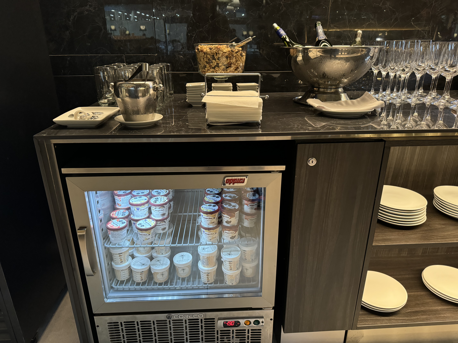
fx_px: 318
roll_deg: +0.4
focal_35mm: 24
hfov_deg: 71.6
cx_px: 229
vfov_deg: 56.8
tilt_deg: -21.9
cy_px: 172
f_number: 1.78
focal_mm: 6.76
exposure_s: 1/50
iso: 800
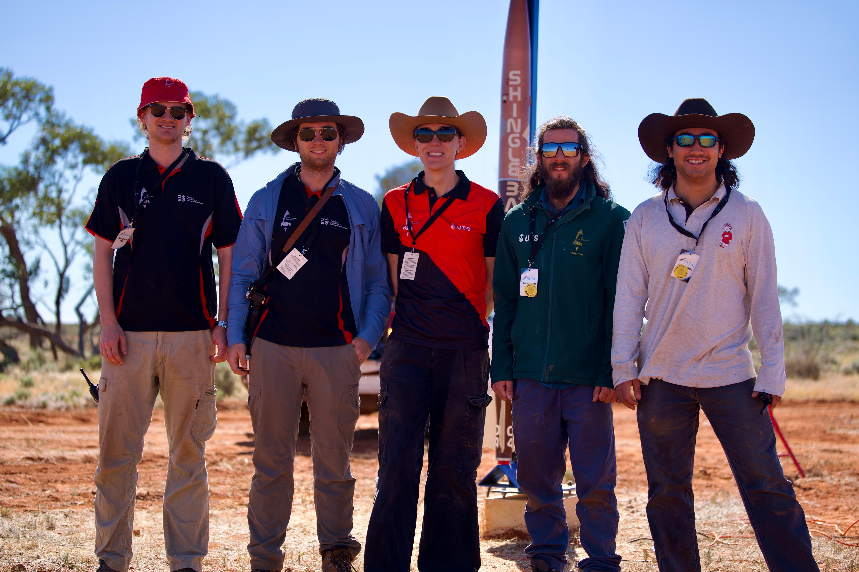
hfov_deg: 28.8
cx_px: 430
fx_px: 1670
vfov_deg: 19.5
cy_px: 286
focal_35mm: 70
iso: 100
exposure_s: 1/1250
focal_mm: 70
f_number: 2.8
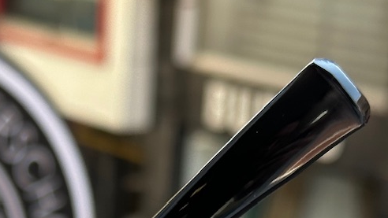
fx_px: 1400
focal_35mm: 136
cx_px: 10
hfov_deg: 15.5
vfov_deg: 8.6
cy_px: 360
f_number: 1.78
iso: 64
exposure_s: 1/529
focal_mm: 6.86
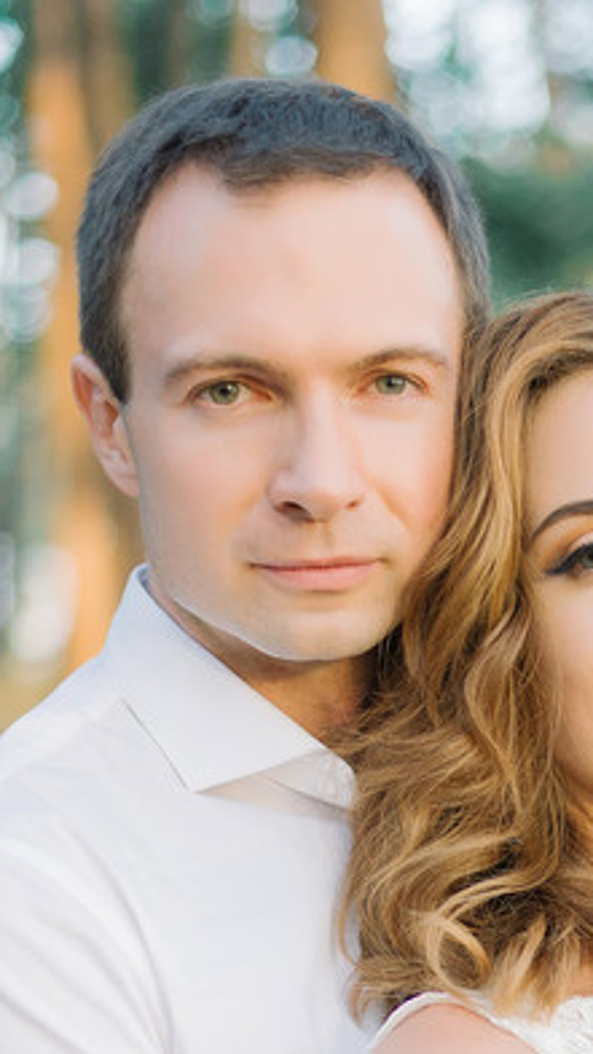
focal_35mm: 118
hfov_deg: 10.2
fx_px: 3299
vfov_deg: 17.7
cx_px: 566
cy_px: 1097
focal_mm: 50
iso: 250
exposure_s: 1/250
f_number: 1.8
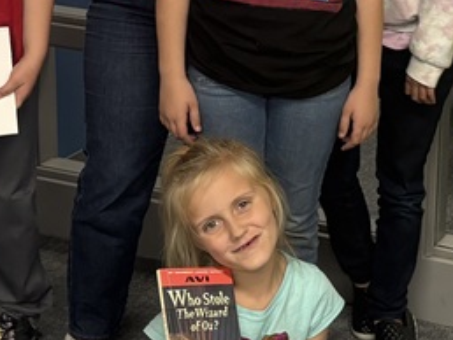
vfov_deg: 14.2
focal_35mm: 103
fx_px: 1349
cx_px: 367
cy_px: 11
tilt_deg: -14.4
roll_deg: -1.1
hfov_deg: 18.9
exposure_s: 1/60
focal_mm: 5.96
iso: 160
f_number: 1.6
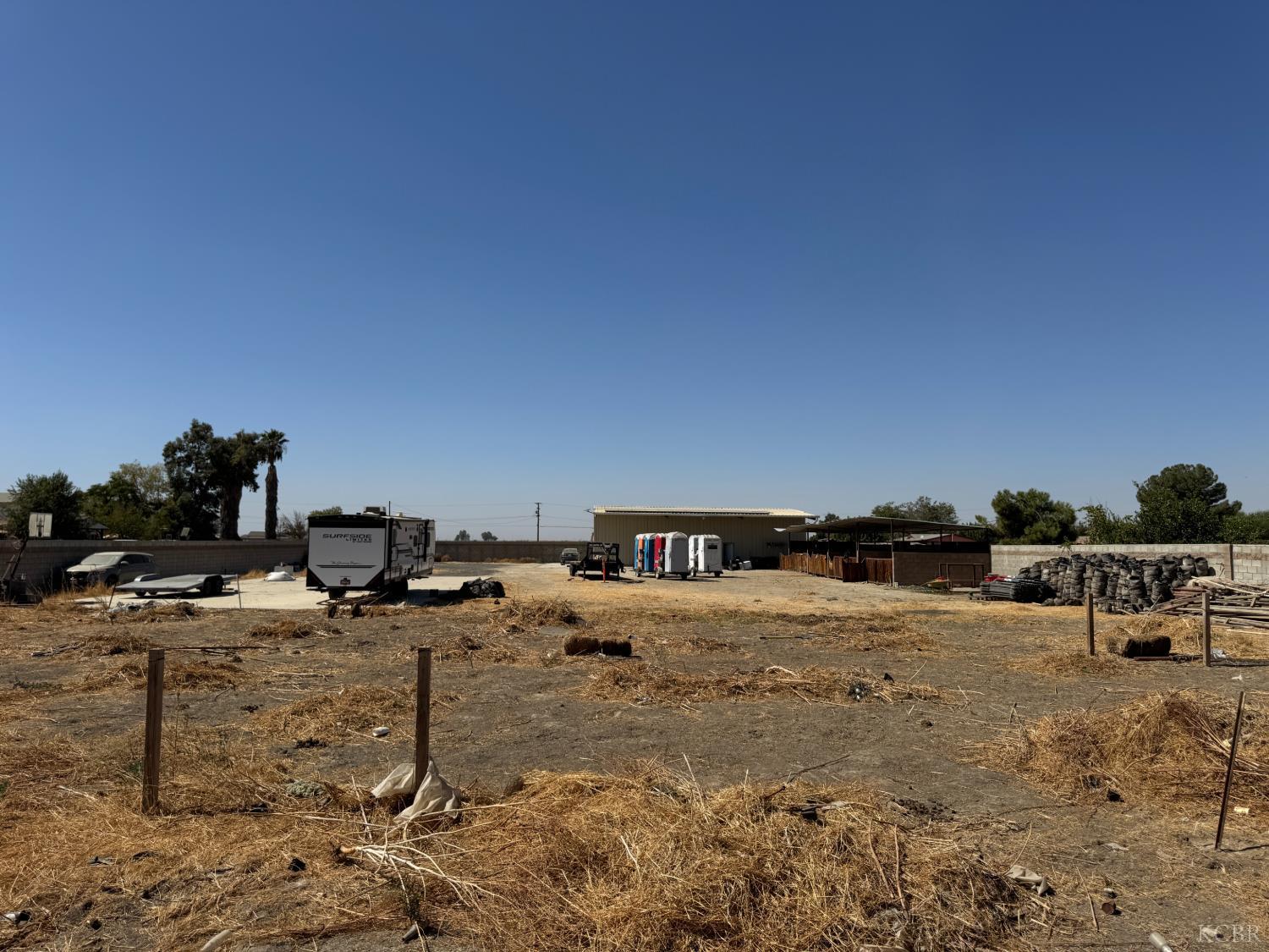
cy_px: 476
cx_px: 634
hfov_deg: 71.6
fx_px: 880
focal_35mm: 24
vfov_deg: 56.8
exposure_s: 1/7937
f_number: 1.78
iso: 80
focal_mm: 6.76
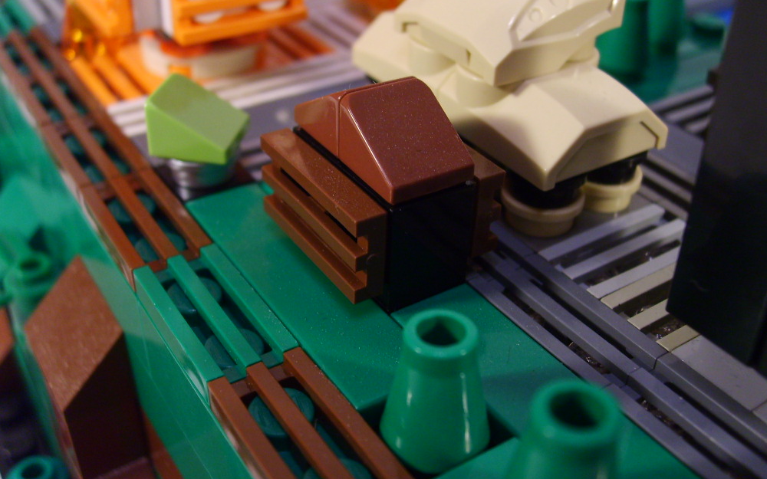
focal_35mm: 38
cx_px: 380
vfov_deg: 33.5
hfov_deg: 51.5
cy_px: 205
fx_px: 794
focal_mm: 5.8
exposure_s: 1/30
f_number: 2.8
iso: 100
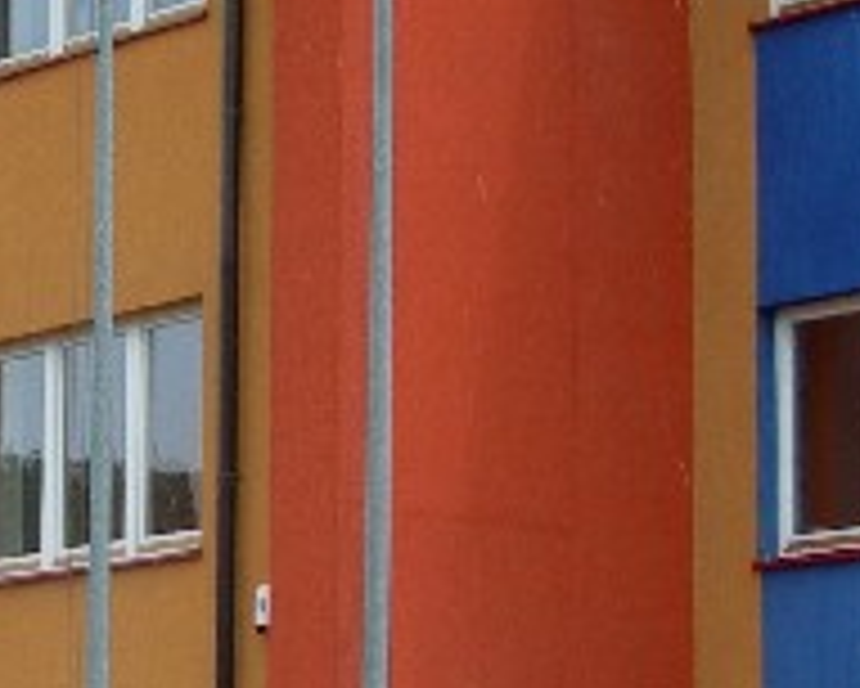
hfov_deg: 12.3
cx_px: -14
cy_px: 625
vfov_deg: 9.9
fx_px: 3947
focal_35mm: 155
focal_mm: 7.8
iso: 50
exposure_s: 1/310
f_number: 4.8
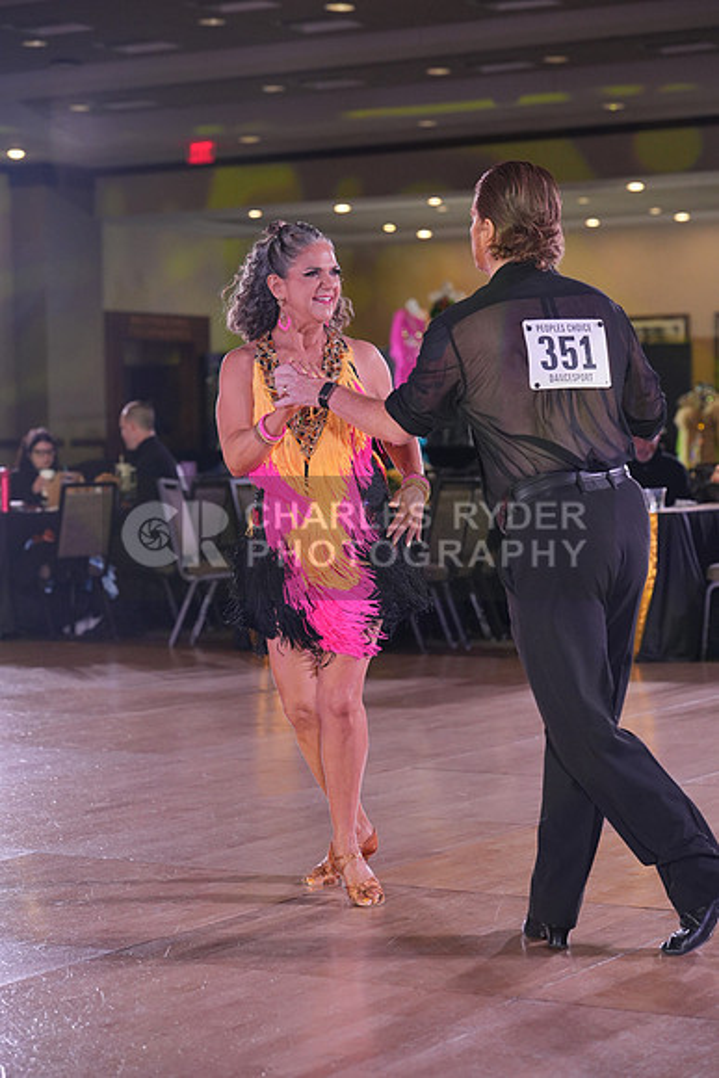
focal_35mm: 83
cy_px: 539
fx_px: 2485
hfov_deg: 16.5
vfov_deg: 24.5
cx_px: 360
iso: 1250
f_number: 4
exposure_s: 1/400
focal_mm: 83
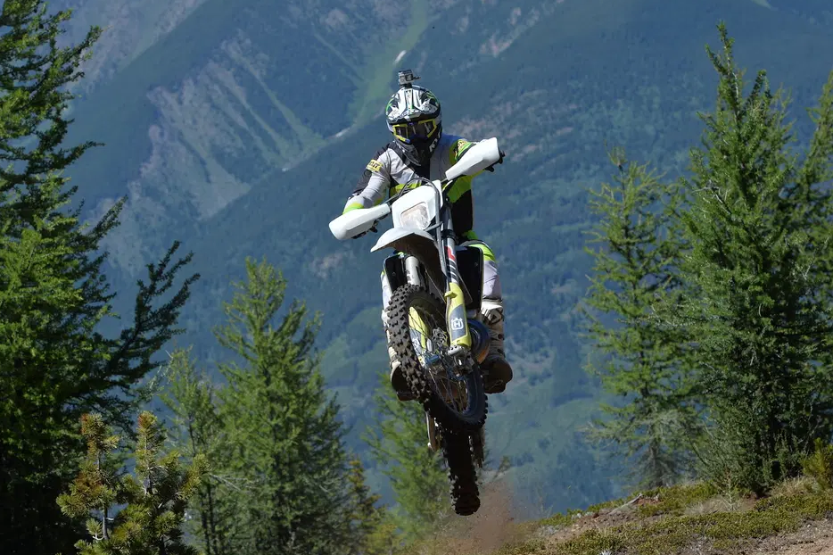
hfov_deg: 13.8
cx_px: 328
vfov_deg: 9.2
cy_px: 303
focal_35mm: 149
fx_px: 3446
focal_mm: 116
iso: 200
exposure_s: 1/1000
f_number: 7.1
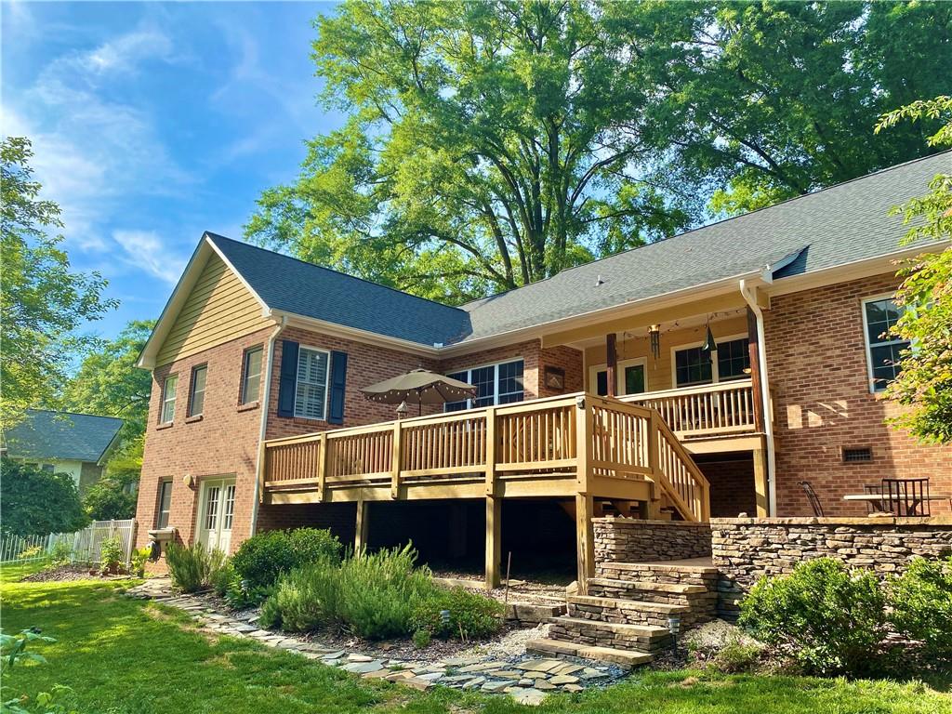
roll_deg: -1.2
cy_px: 357
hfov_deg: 67.3
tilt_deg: +13.6
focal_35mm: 26
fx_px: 715
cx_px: 476
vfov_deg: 53.1
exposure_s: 1/1093
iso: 32
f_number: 1.8
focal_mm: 4.25
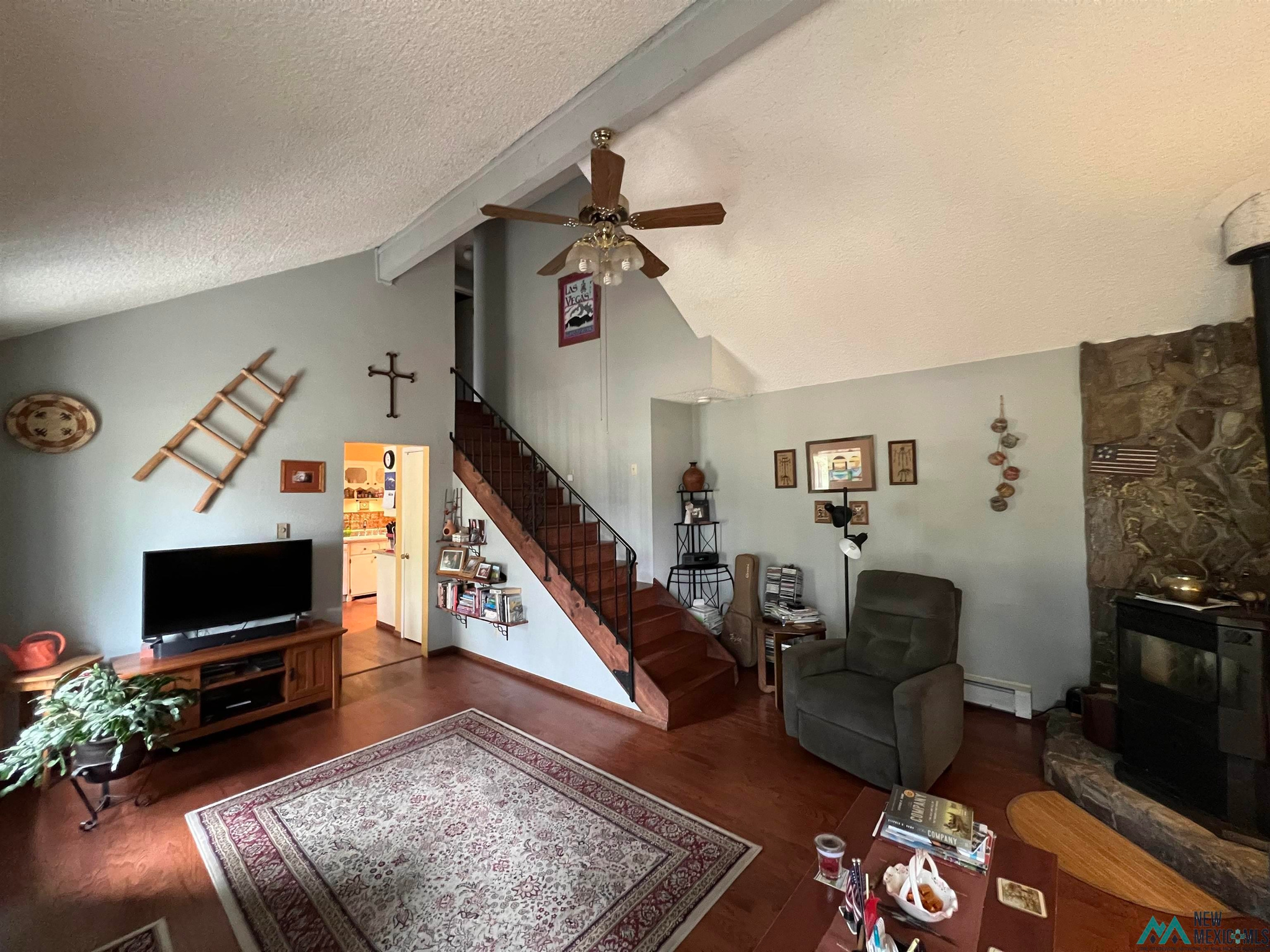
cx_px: 635
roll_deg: +0.9
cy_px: 476
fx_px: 477
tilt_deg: +1.9
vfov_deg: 89.9
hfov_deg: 106.2
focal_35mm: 13
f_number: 1.8
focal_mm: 1.57
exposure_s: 1/60
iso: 640
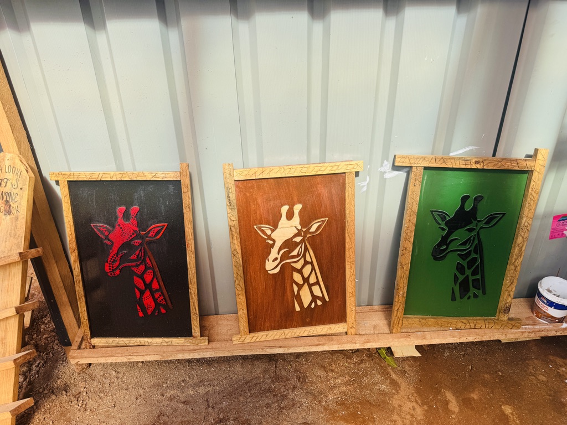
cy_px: 212
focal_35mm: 24
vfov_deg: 56.8
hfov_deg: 71.6
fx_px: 393
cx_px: 284
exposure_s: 1/2506
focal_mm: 6.76
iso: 80
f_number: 1.78
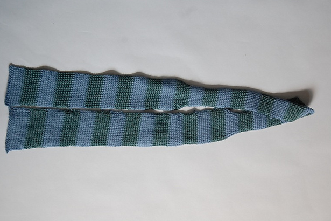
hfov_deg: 26.0
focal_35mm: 78
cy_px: 108
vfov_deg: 17.5
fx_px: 717
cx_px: 161
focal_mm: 50
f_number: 5
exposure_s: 1/100
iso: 400
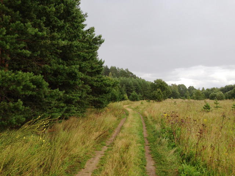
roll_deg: +1.2
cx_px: 118
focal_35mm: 33
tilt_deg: +1.4
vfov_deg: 42.9
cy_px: 88
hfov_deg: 55.4
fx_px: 224
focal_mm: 4.12
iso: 50
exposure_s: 1/411
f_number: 2.4
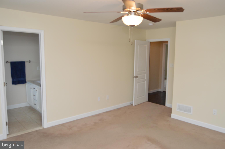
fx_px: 169
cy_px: 74
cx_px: 112
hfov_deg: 67.4
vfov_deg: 47.8
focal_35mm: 27
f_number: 4.5
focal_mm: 18
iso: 400
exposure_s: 1/80
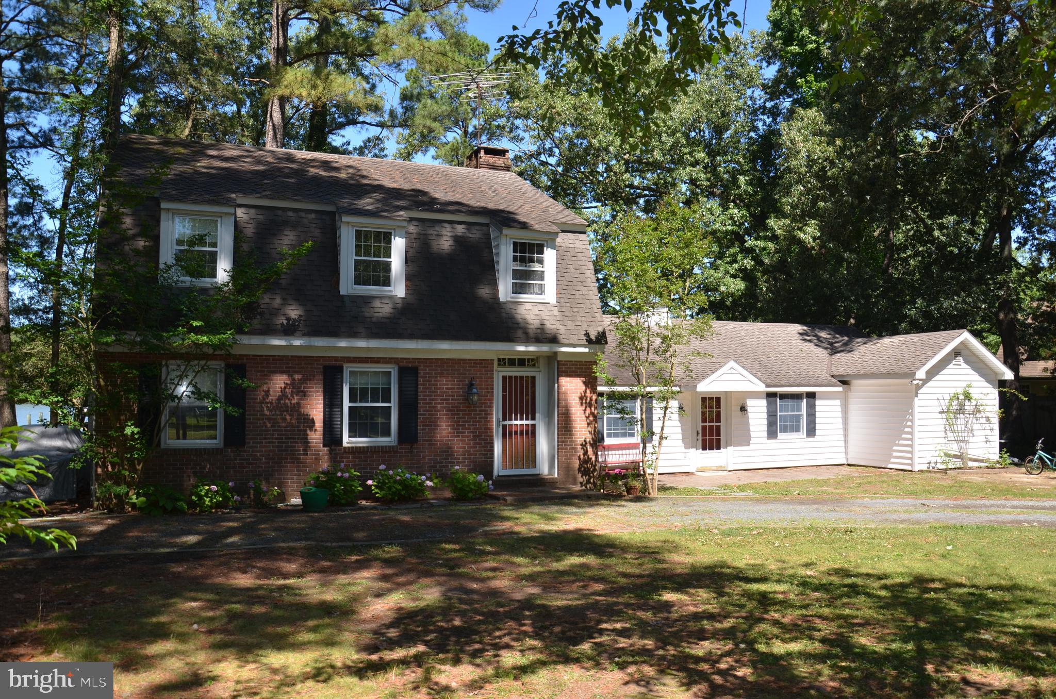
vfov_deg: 47.7
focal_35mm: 27
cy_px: 350
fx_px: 790
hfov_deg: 67.5
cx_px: 528
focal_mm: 18
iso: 100
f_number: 5.6
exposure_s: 1/250
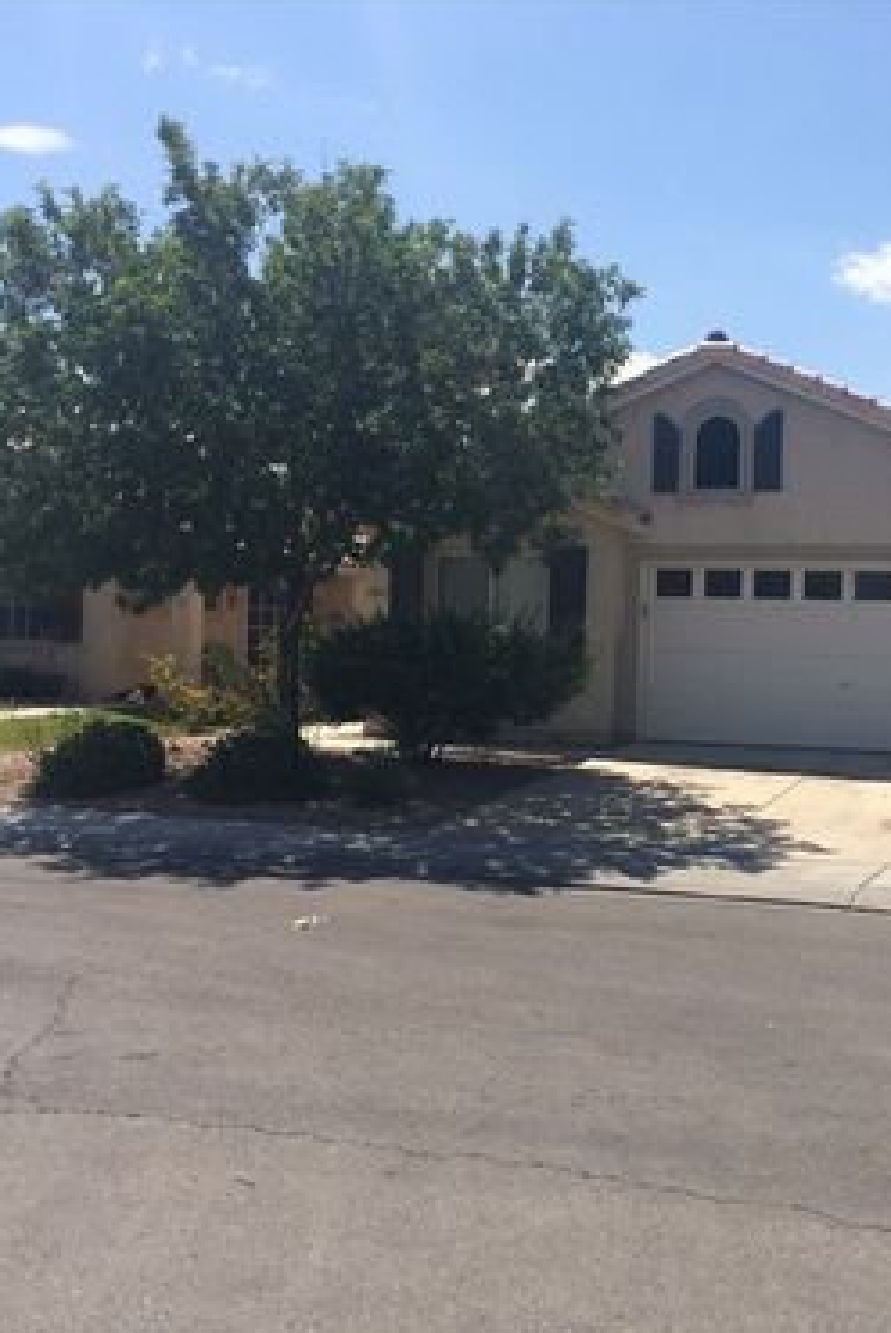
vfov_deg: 46.4
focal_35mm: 42
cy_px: 666
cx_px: 607
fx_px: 1556
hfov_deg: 31.6
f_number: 2.2
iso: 40
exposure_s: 1/2933
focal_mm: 4.12
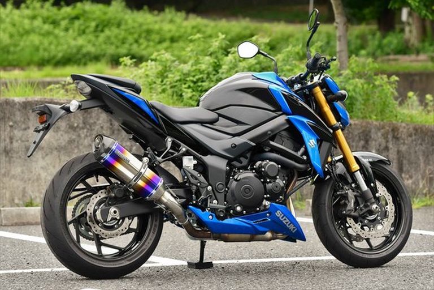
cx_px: 217
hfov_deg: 13.0
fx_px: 1899
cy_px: 145
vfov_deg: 8.7
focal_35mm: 158
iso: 640
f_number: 5
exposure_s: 1/640
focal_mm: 105
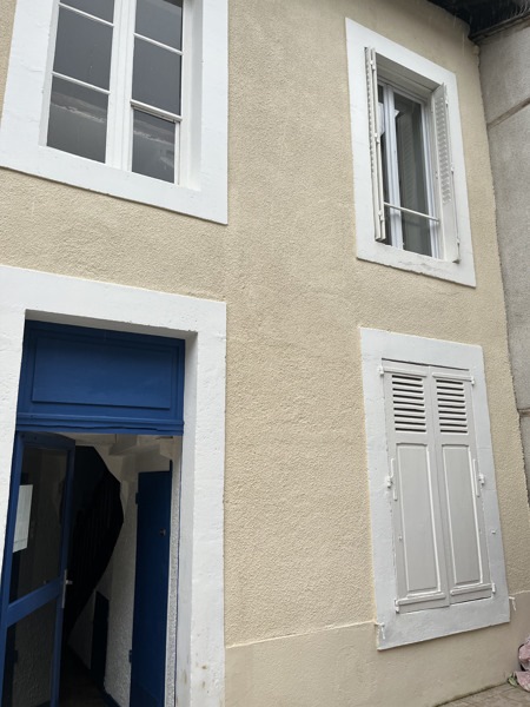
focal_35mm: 26
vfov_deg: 67.3
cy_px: 354
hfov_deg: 53.1
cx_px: 265
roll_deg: -0.1
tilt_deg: +12.1
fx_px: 531
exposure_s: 1/121
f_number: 1.6
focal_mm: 5.1
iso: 100
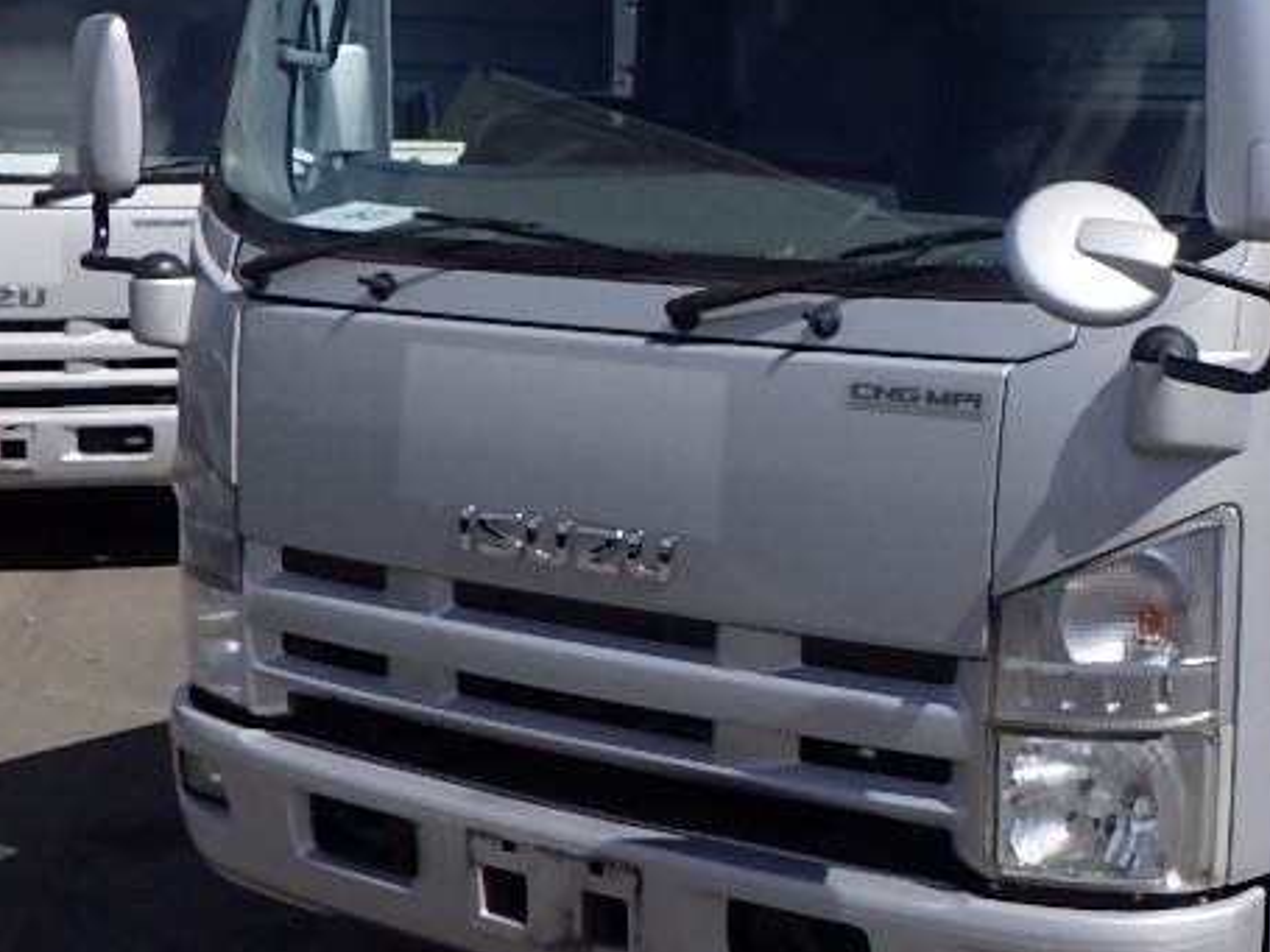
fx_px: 2311
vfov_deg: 23.0
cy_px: 237
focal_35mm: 63
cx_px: 1047
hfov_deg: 29.9
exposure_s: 1/2500
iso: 250
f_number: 4.2
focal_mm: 5
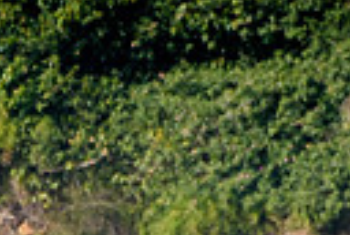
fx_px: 32996
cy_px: 523
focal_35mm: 3386
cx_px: 115
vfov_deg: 0.4
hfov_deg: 0.6
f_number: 5.6
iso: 280
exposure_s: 1/2000
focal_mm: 500
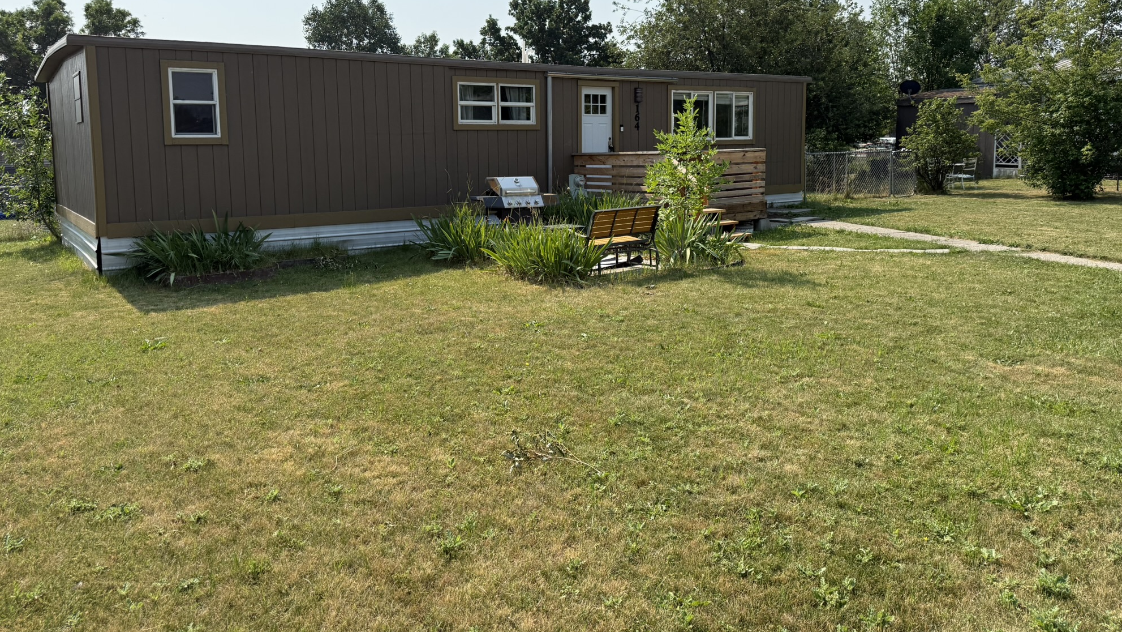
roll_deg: +1.1
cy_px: 230
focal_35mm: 27
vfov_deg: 42.5
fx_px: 803
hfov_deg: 69.9
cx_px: 556
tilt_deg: -5.7
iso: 100
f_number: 1.78
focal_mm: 6.76
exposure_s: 1/5319
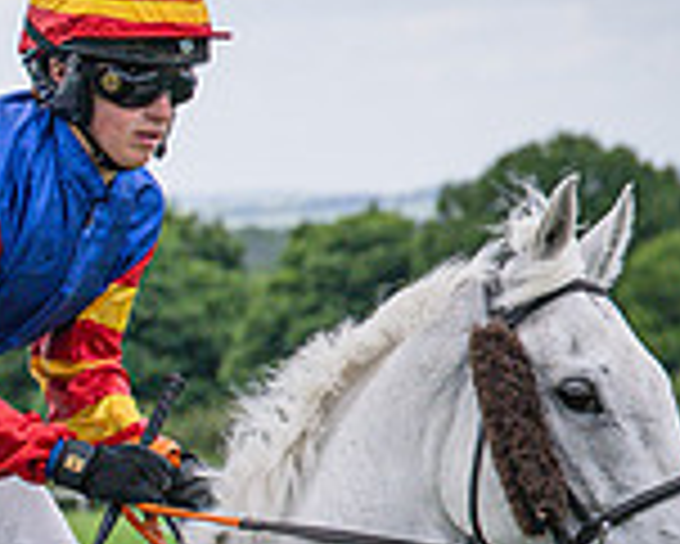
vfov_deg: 3.5
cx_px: -124
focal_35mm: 440
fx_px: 8861
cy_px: 877
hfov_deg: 4.4
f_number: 4
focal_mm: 70
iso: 400
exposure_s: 1/3200
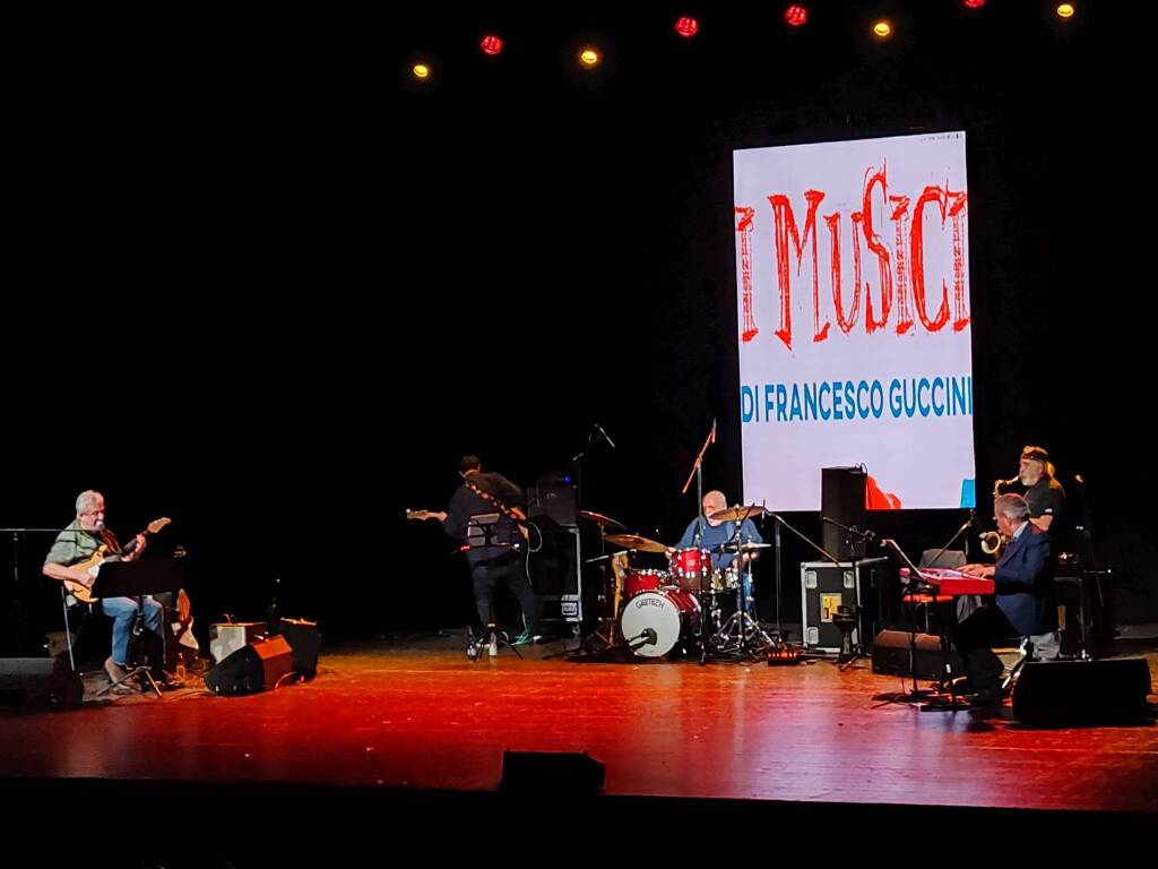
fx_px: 2910
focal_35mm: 87
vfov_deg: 17.0
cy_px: 434
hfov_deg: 22.5
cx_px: 579
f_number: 1.9
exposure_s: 1/100
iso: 800
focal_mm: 6.12
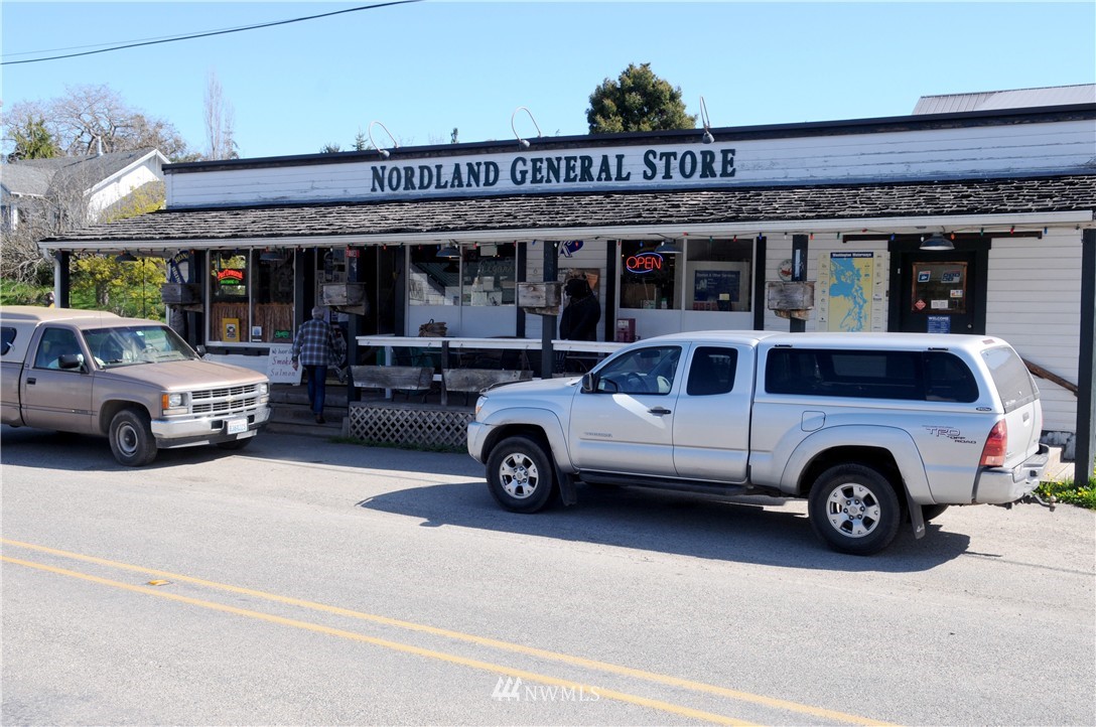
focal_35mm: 39
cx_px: 548
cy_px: 364
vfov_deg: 34.1
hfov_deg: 49.6
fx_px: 1186
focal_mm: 26
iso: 200
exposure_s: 1/250
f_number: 8
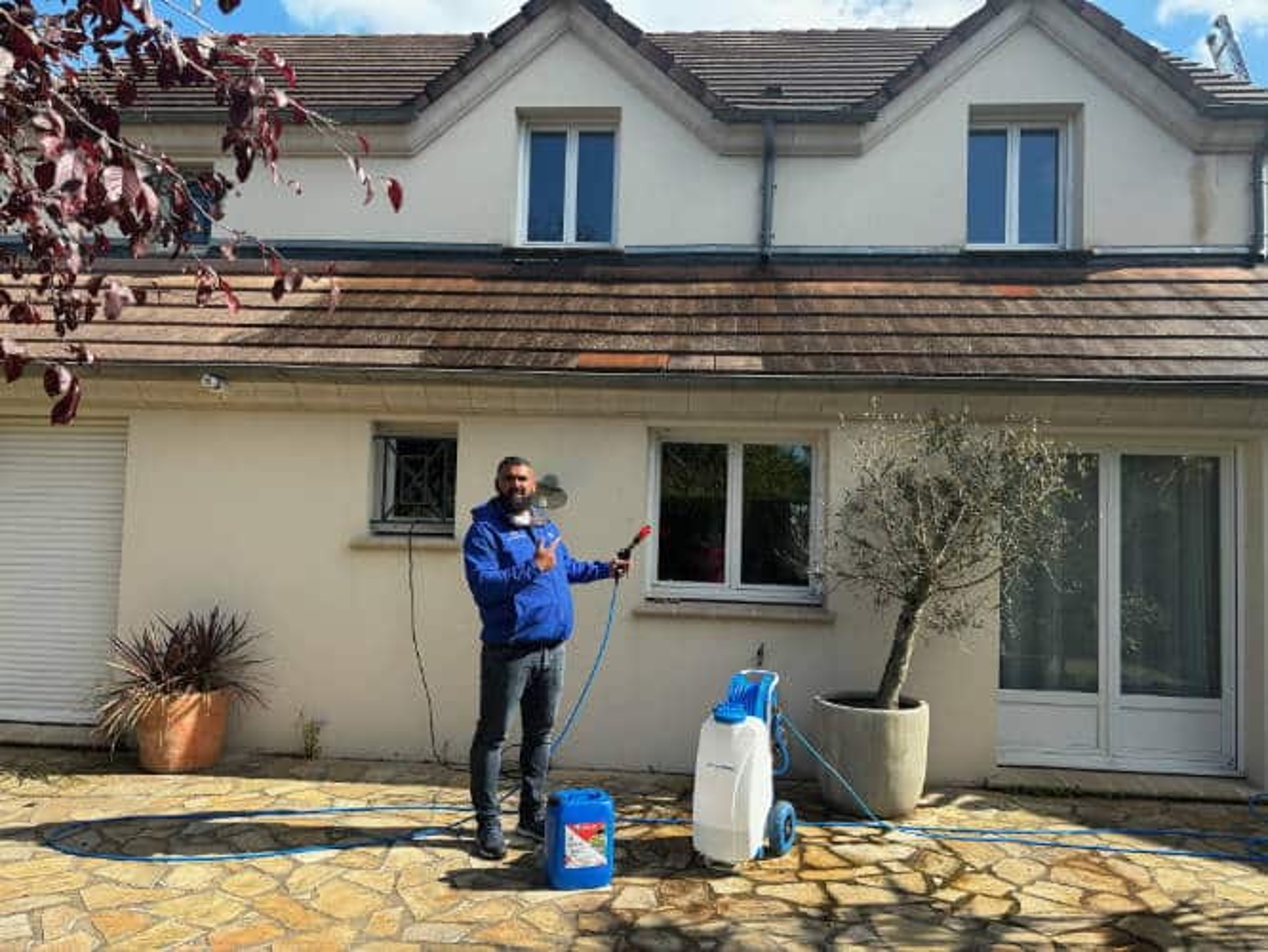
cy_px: 476
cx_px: 634
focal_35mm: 26
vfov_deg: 53.1
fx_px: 953
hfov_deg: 67.3
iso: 50
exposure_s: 1/1437
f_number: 1.6
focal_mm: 6
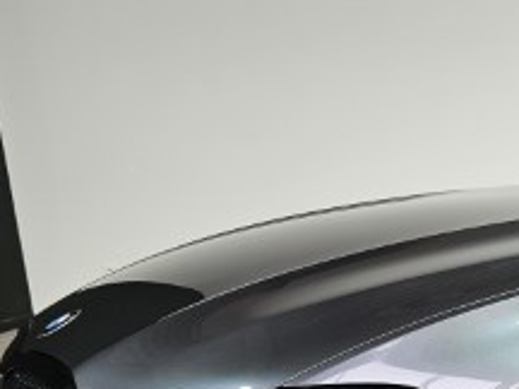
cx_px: 726
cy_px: 401
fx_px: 1020
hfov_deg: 24.0
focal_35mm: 68
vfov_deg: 20.8
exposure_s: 1/180
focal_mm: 6.3
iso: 80
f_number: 1.7
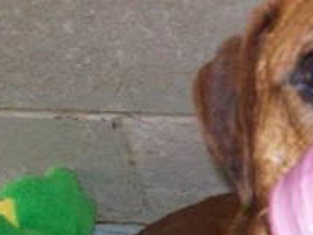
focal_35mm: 132
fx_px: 1194
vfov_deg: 11.1
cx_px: 437
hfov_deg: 14.2
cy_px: 239
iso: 200
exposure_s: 1/64
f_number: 2.7
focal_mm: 6
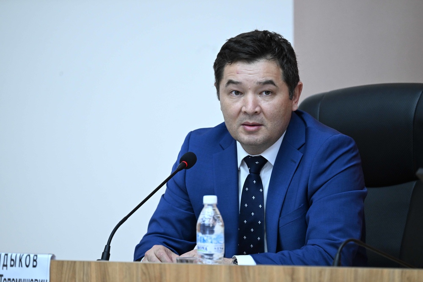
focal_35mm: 380
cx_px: 212
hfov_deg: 5.4
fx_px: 4465
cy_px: 141
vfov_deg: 3.6
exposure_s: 1/200
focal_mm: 380
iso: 2500
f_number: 5.6
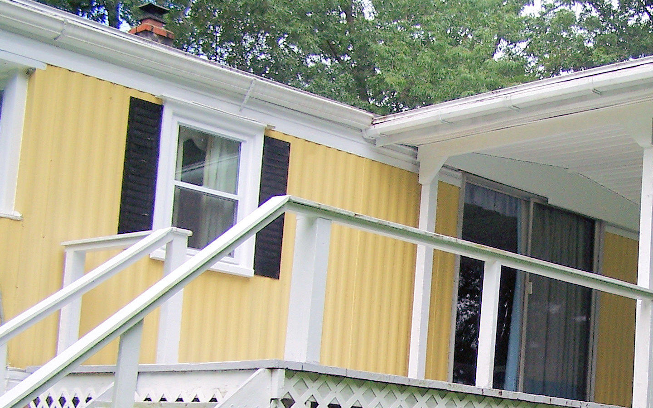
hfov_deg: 27.7
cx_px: 570
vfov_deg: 17.8
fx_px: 1281
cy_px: 371
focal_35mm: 72
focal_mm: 6.3
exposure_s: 1/500
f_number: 2.8
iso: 80
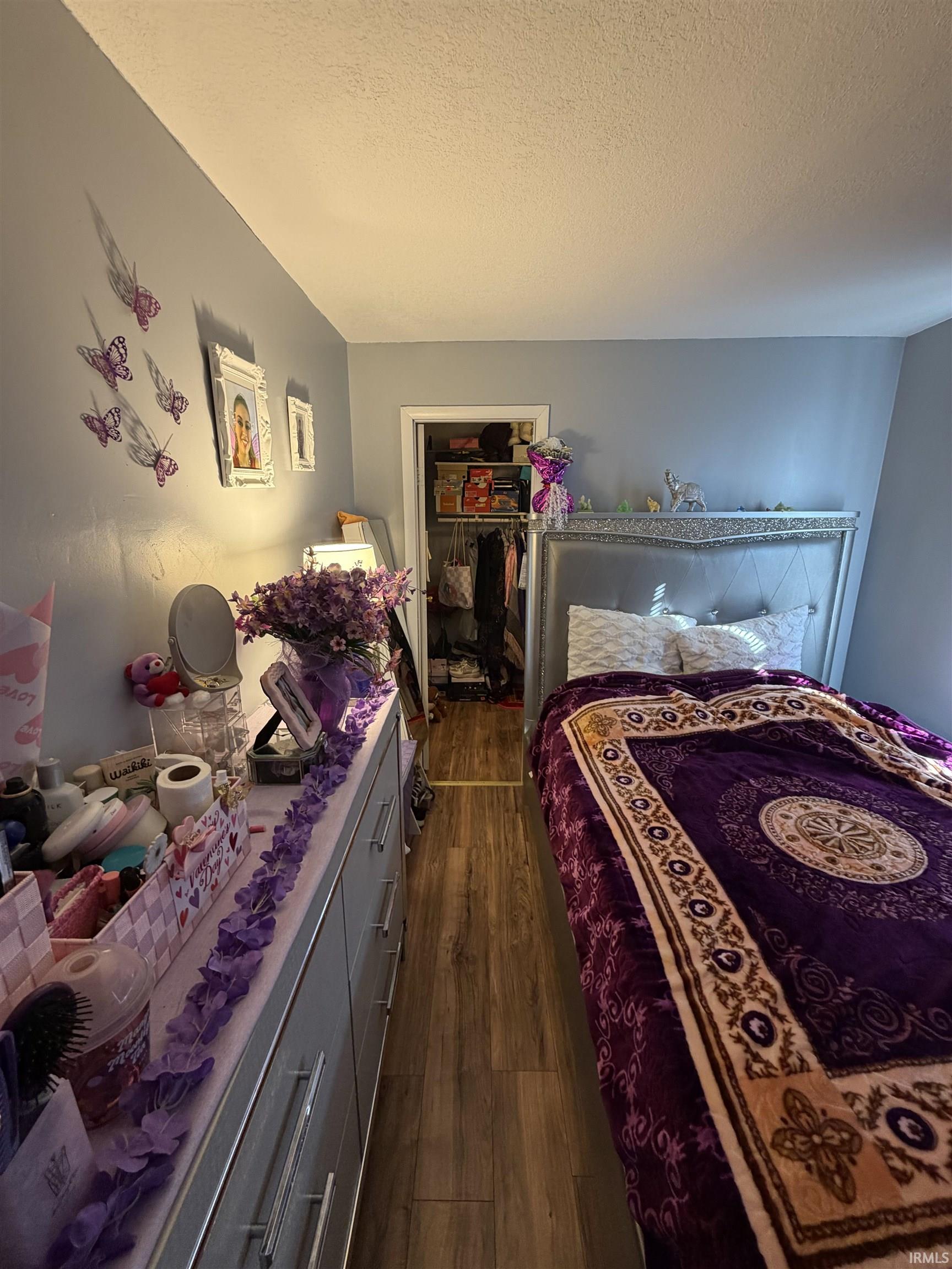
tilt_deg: -15.4
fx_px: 513
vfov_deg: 102.1
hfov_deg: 85.7
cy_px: 634
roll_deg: -1.2
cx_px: 476
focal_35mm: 14
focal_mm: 2.22
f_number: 2.2
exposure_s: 1/60
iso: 200
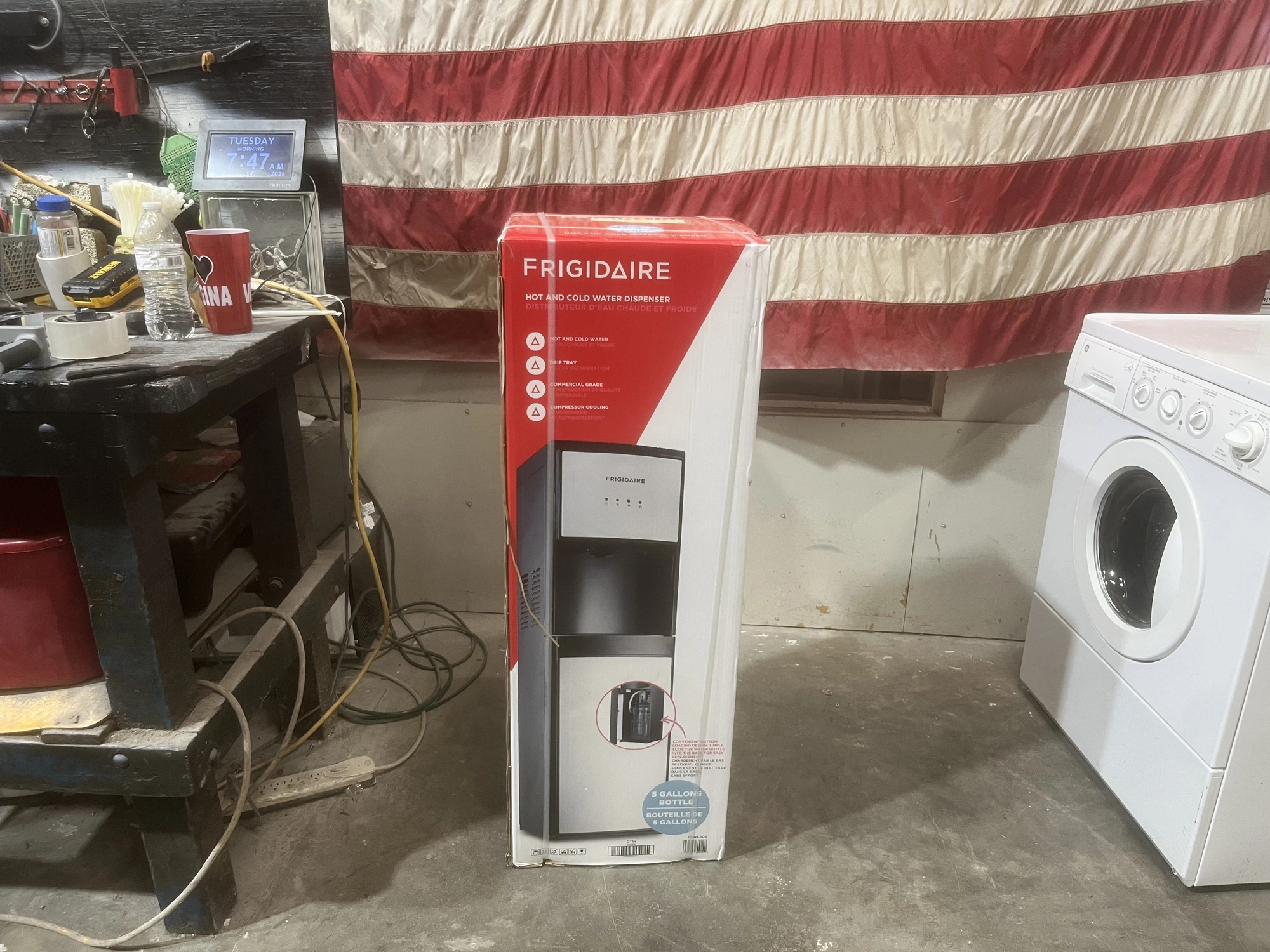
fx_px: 954
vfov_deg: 53.1
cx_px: 635
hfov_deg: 67.3
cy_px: 476
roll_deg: +0.2
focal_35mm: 26
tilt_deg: -20.6
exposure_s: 1/60
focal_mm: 5.1
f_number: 1.6
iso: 125
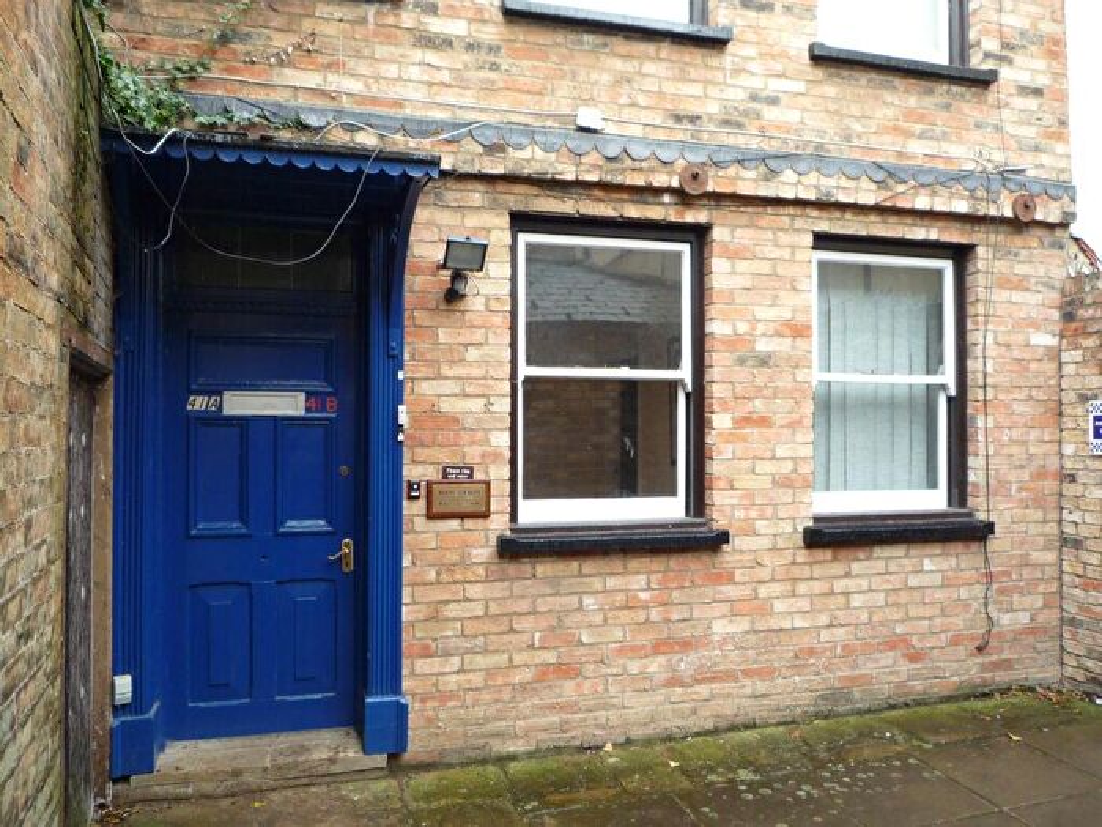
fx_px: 891
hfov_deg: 63.4
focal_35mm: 28
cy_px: 414
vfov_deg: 49.7
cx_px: 551
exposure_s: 1/60
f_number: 2.8
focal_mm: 4.4
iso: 100
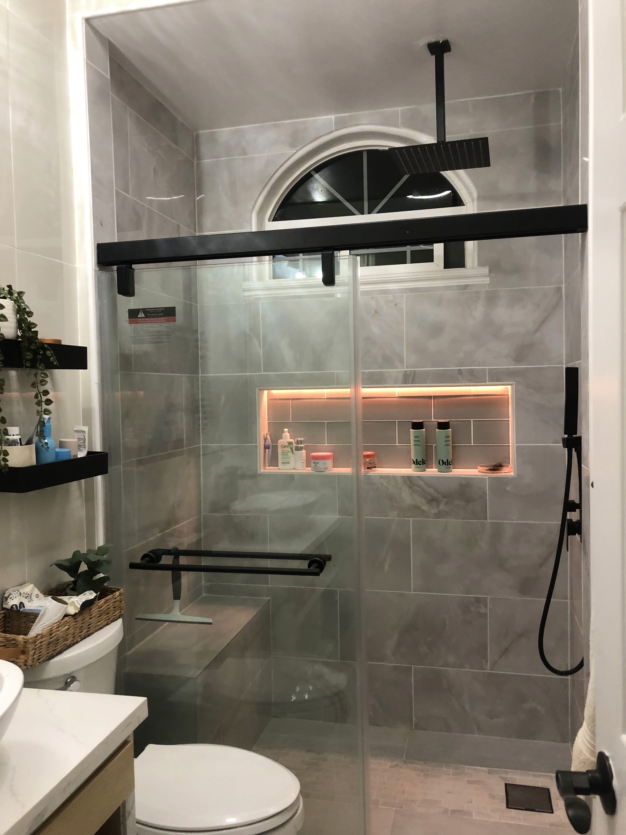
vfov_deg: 63.4
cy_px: 418
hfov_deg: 49.7
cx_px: 313
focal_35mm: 28
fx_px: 675
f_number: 1.8
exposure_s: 1/15
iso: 40
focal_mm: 3.99
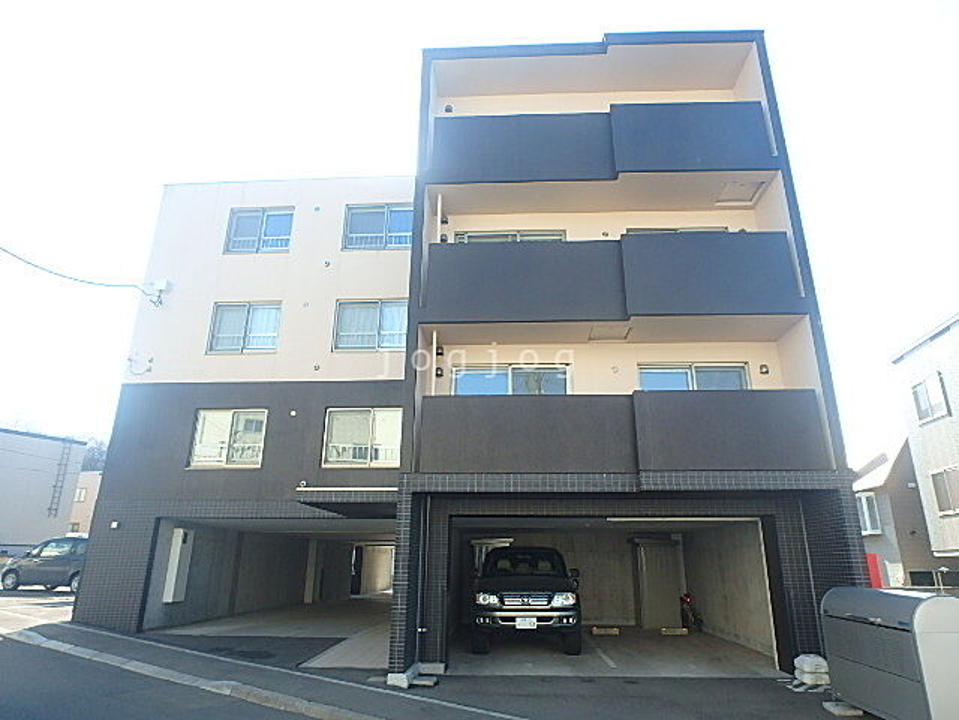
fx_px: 582
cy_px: 360
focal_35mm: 21
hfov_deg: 79.0
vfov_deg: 63.4
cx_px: 480
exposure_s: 1/250
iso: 125
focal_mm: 3.7
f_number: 3.5
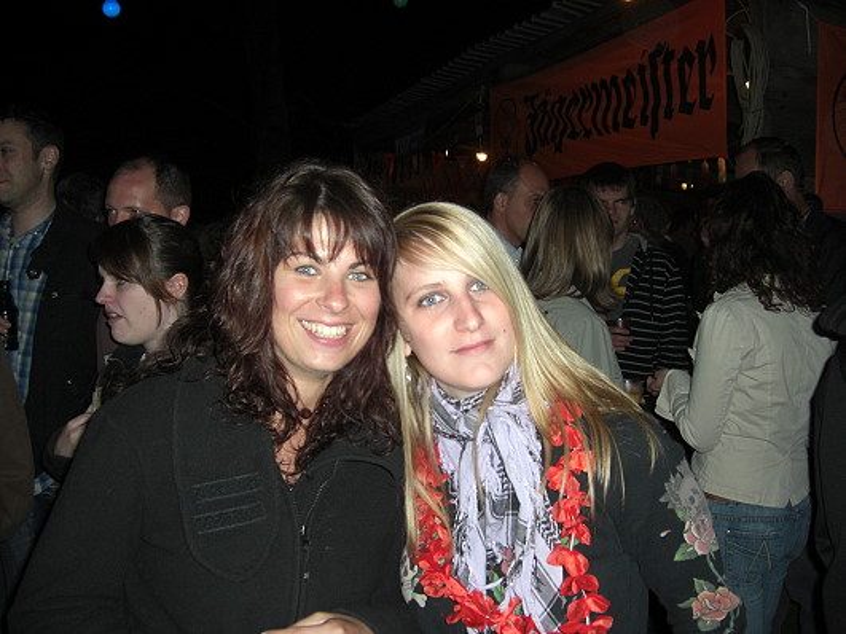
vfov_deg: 37.7
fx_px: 928
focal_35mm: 38
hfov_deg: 49.0
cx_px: 423
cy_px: 317
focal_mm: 7.9
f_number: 2.8
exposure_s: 1/60
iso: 200
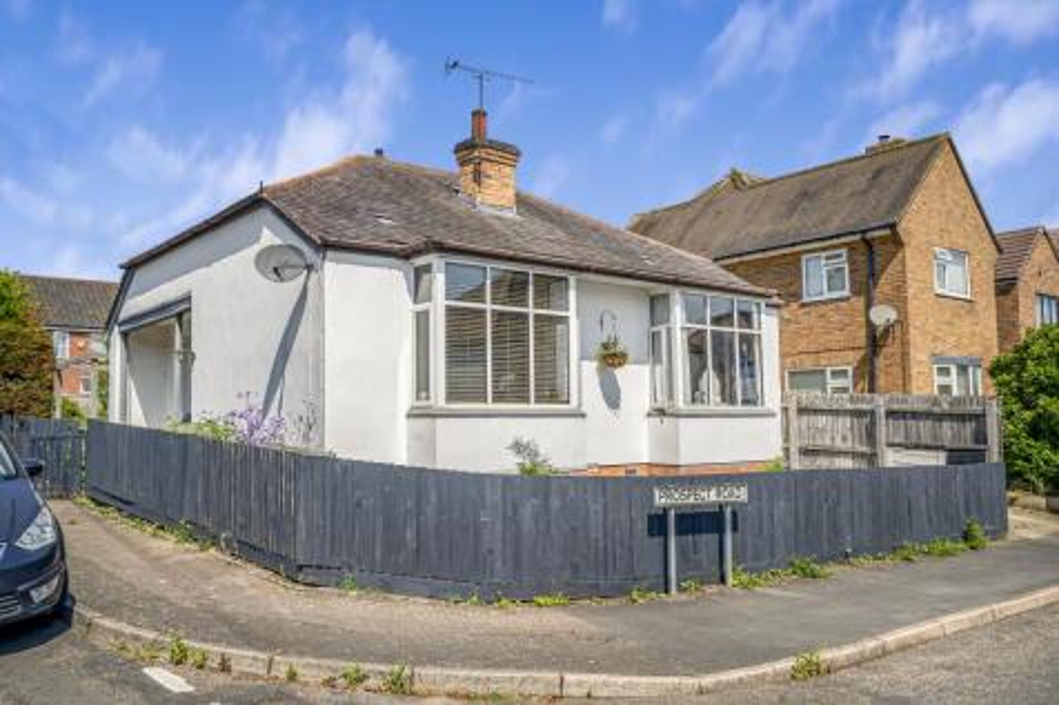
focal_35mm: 30
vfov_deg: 43.6
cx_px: 530
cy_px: 352
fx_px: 882
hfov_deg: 61.9
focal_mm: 30
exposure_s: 1/1250
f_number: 13
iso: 100
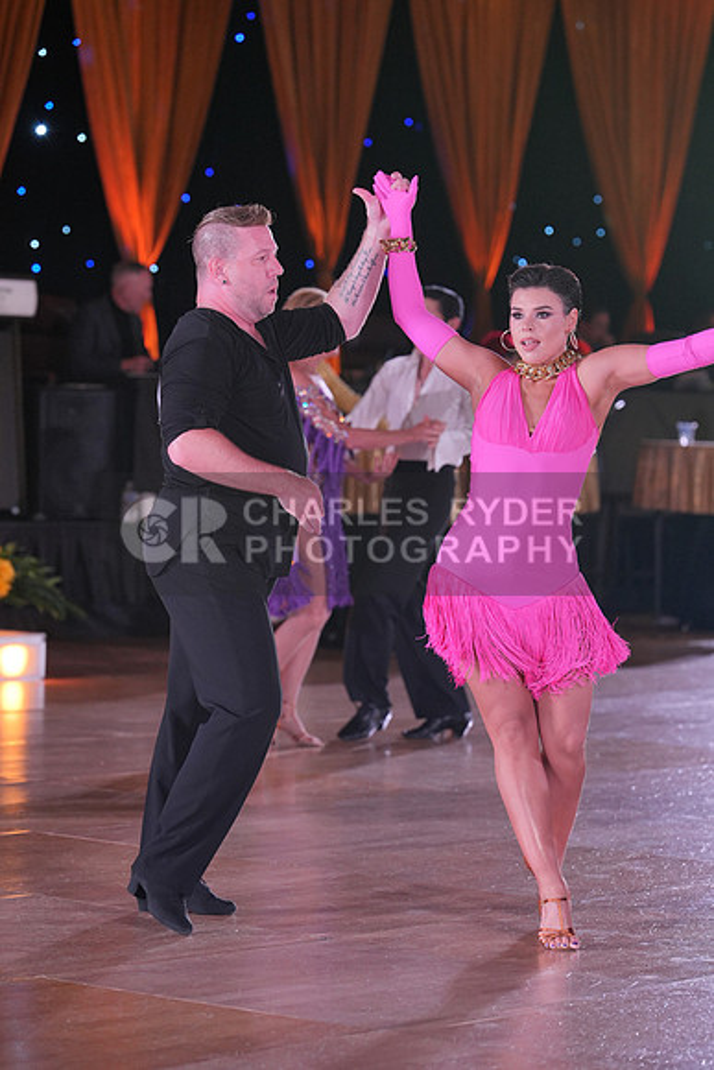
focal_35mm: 134
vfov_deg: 15.3
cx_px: 357
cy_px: 535
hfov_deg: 10.2
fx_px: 3984
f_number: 4
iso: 1600
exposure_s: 1/400
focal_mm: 134
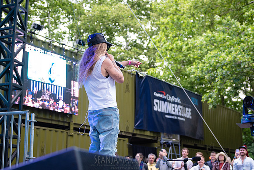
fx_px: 390
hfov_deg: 36.0
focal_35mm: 55
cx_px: 115
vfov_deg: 24.5
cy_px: 83
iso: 1000
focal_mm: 48
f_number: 3.2
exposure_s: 1/250
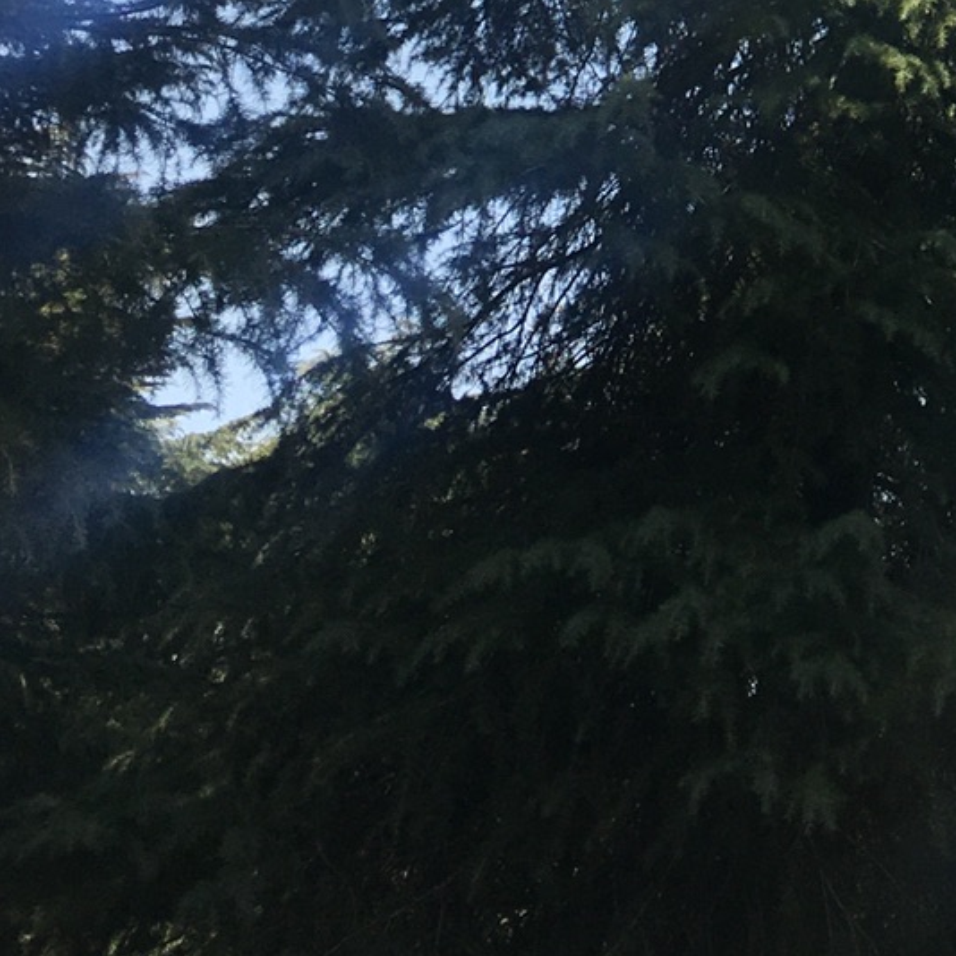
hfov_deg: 16.9
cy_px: -505
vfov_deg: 16.4
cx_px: 1282
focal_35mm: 96
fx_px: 3000
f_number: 2.2
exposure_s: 1/785
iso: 25
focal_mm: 4.15
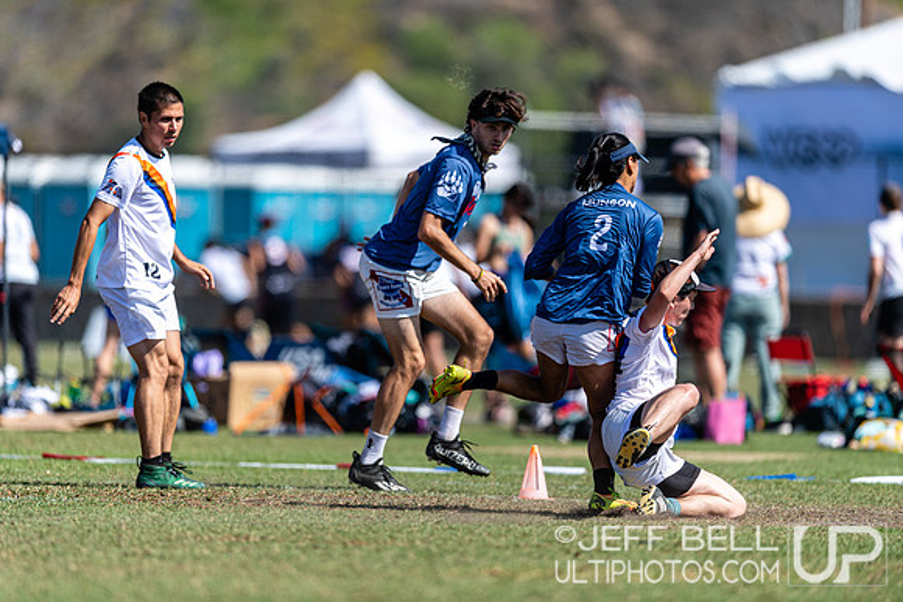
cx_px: 452
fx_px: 10035
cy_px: 301
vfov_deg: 3.4
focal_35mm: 400
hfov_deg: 5.2
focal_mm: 400
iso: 100
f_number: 2.8
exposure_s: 1/3200
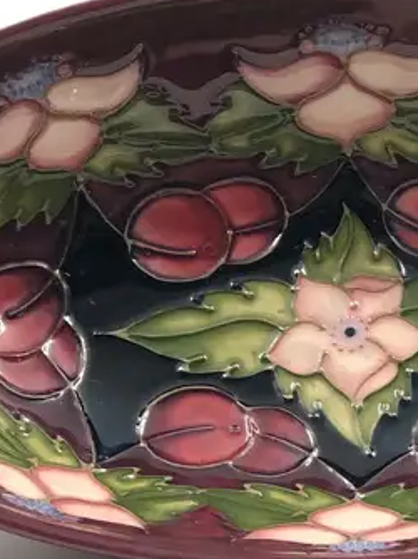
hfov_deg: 8.5
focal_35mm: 175
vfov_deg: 11.3
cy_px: 311
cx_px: 358
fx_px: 2821
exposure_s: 1/100
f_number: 2.8
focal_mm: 6.6
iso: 25
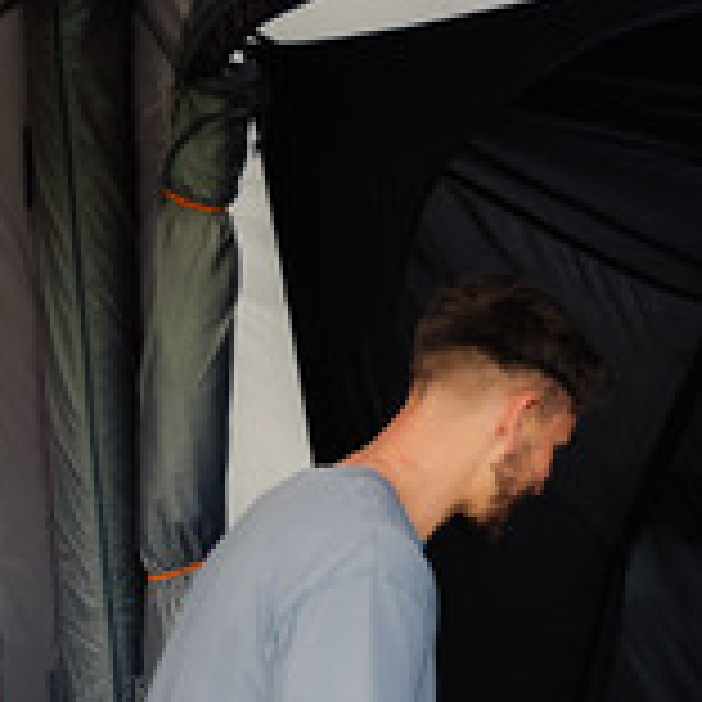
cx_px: 729
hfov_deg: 15.6
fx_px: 2502
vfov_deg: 15.4
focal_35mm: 109
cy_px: 848
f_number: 2.8
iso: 160
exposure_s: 1/100
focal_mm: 31.3
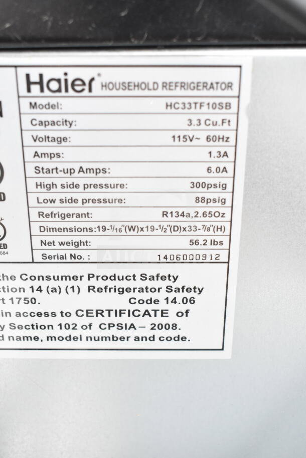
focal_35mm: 46
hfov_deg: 29.0
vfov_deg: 42.3
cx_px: 153
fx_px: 592
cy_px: 229
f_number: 5.6
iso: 1600
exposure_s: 1/125
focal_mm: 31
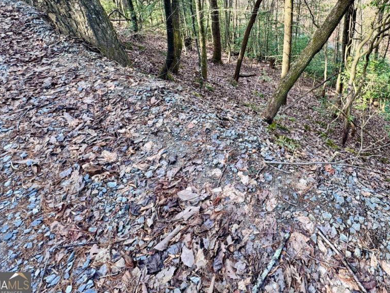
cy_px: 65
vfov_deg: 57.2
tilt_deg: -27.8
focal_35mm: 22
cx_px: 268
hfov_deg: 73.4
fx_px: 248
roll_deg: +1.9
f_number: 2.2
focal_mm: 2.22
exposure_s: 1/126
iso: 40
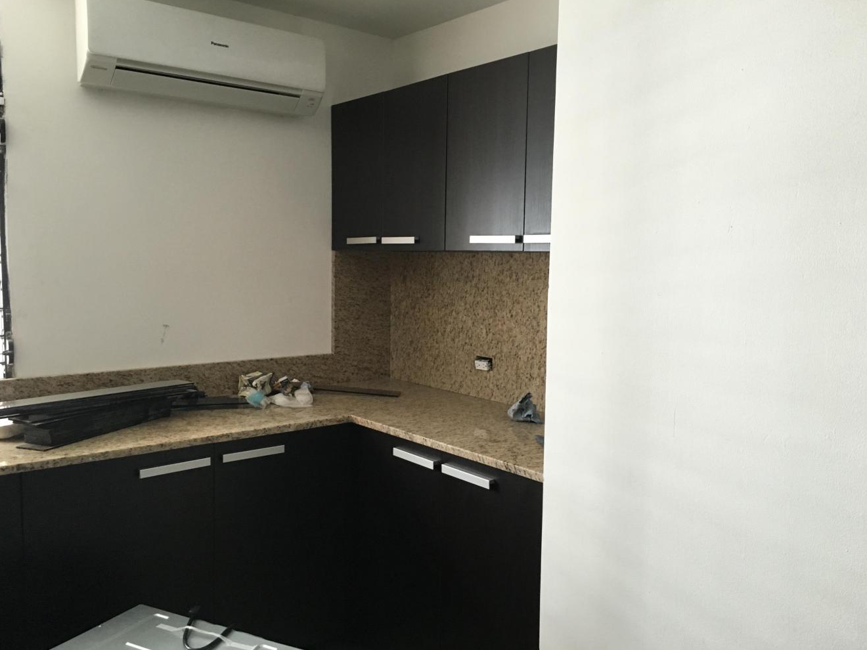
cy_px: 329
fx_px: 751
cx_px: 438
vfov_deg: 46.8
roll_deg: -1.4
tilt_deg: -5.7
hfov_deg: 60.0
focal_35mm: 30
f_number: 2.2
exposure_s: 1/30
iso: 125
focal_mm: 4.15
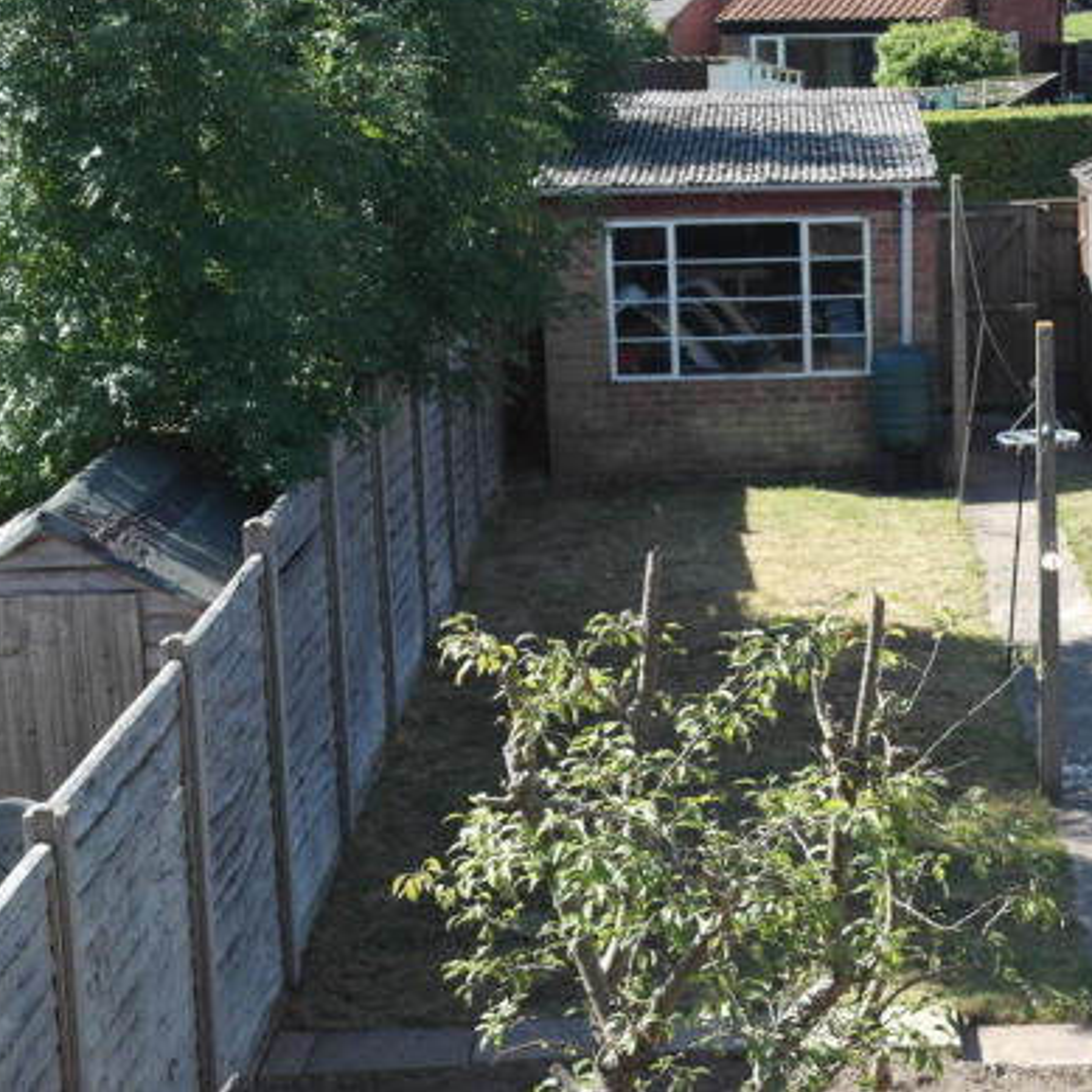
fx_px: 2962
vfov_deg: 20.9
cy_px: 481
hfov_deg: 20.7
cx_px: 830
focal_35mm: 83
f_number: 5.6
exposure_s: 1/160
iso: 100
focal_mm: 38
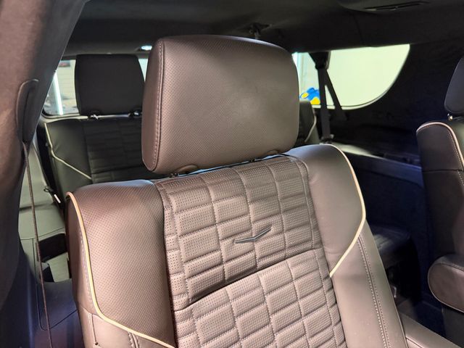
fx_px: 322
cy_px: 174
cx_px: 232
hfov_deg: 71.6
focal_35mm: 24
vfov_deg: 56.8
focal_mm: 6.76
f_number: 1.78
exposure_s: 1/40
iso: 800
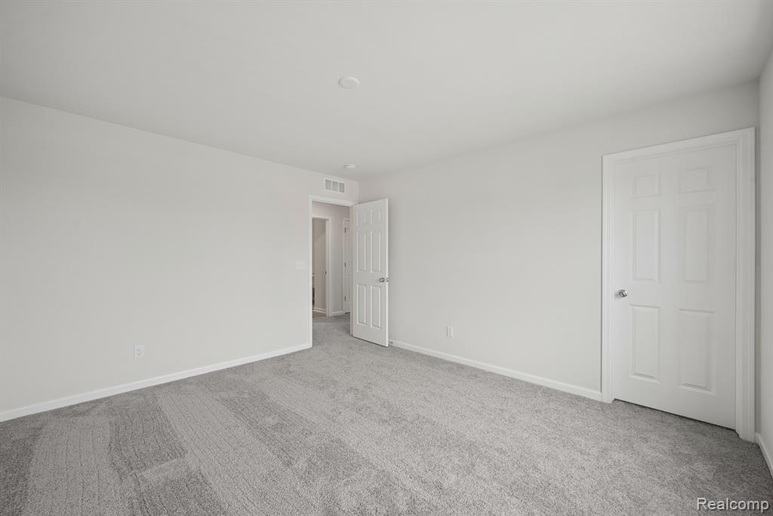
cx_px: 386
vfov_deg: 81.2
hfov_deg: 104.2
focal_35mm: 14
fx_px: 301
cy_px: 258
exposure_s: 1.3
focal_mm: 14
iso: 64
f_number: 9
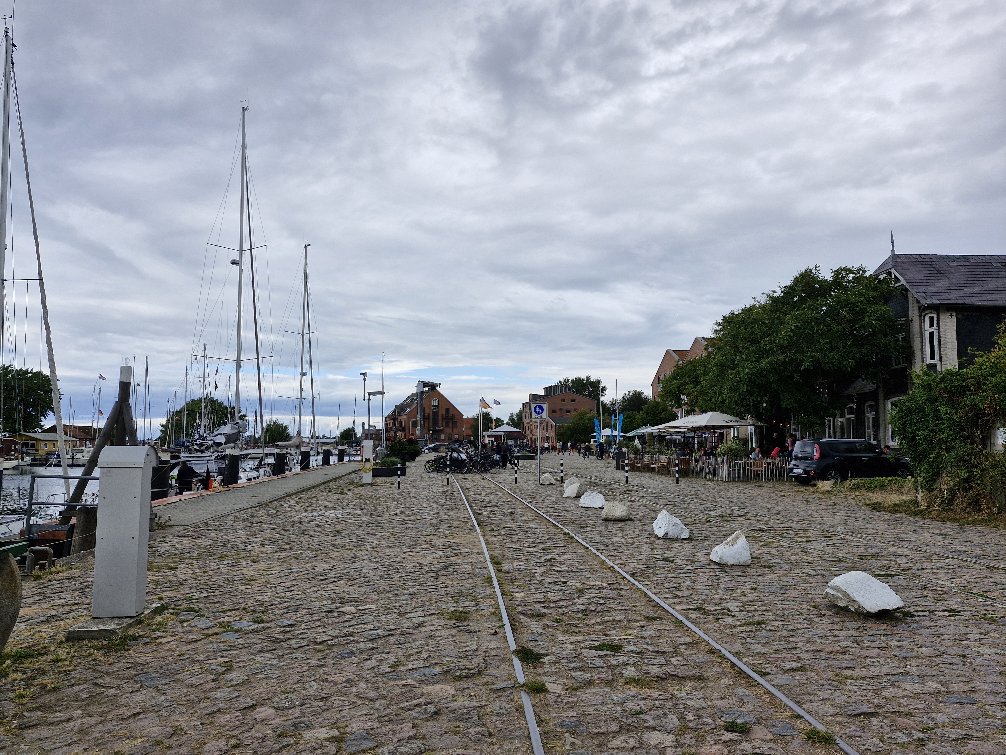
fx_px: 668
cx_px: 503
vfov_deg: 58.9
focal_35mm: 23
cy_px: 378
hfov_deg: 73.9
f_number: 1.8
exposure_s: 1/1356
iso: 50
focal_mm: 5.54
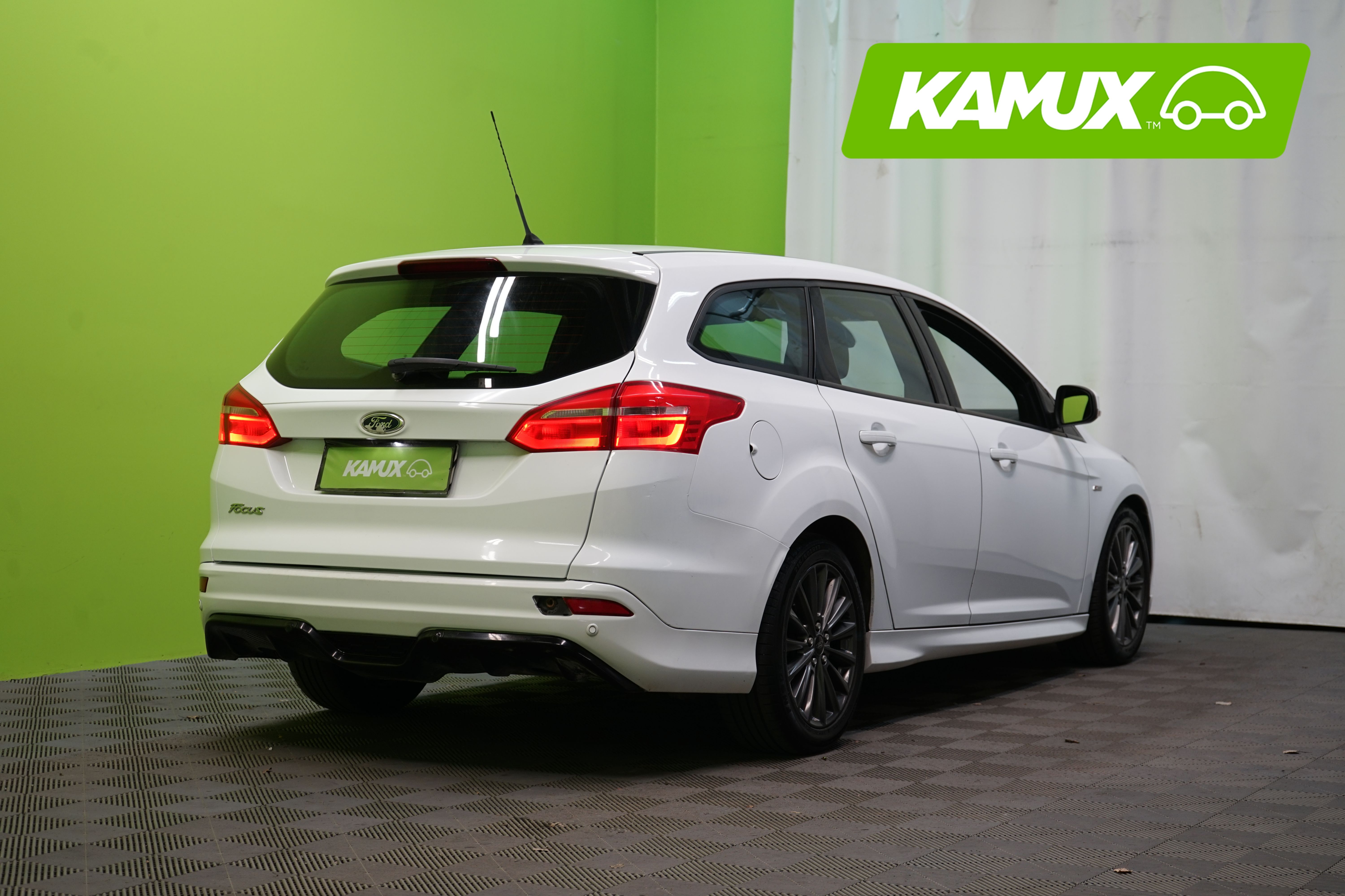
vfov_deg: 23.8
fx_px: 2129
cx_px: 672
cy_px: 448
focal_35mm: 57
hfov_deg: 35.1
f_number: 5.6
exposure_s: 1/50
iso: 320
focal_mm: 57
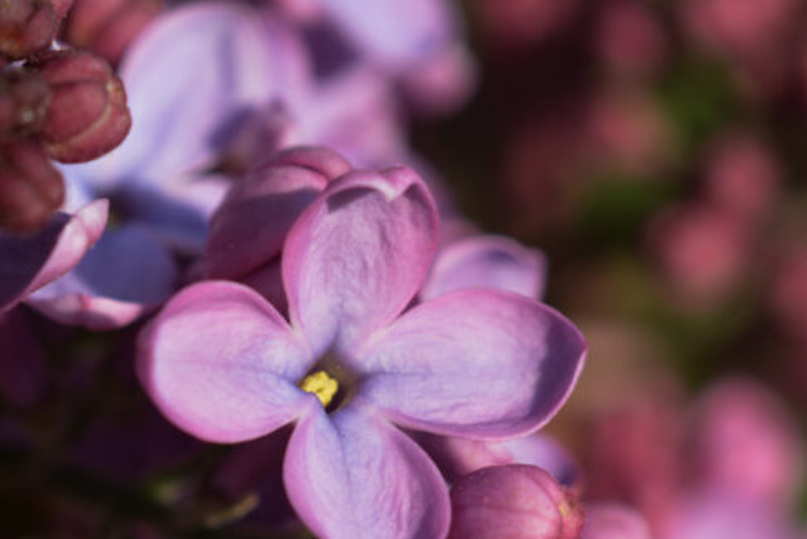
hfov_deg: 16.1
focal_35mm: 127
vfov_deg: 10.8
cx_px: 358
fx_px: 2848
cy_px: 356
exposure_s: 1/250
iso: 160
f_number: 8
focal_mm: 40
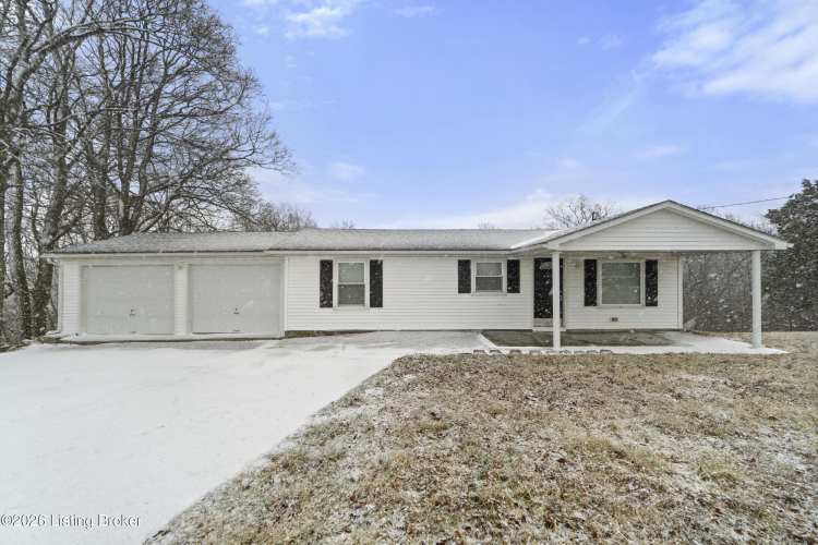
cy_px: 272
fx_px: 341
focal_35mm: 15
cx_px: 409
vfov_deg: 77.3
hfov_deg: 100.4
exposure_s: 1/160
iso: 400
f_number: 8
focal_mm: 10
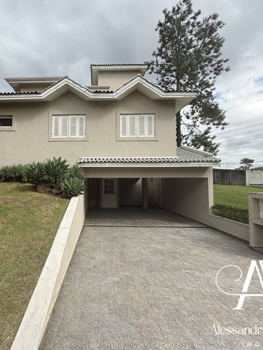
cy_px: 173
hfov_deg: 66.8
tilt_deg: +3.8
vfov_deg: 84.7
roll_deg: -0.2
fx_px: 192
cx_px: 88
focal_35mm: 19
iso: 50
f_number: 2.2
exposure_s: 1/864
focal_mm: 2.22
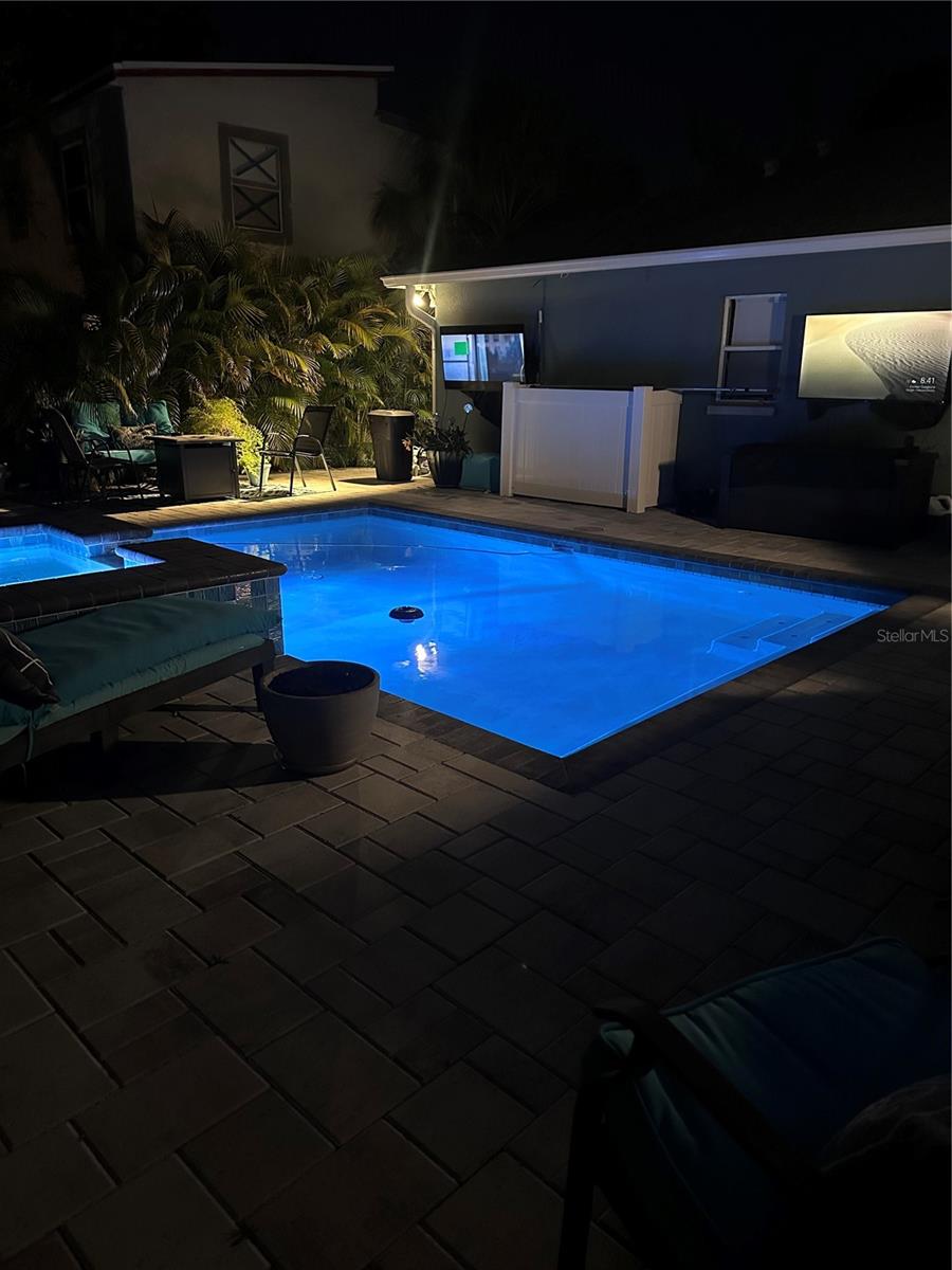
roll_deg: -1.1
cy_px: 635
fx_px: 880
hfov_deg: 56.8
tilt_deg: -16.3
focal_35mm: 24
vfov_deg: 71.6
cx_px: 476
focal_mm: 6.86
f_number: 1.78
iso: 1250
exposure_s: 1/30
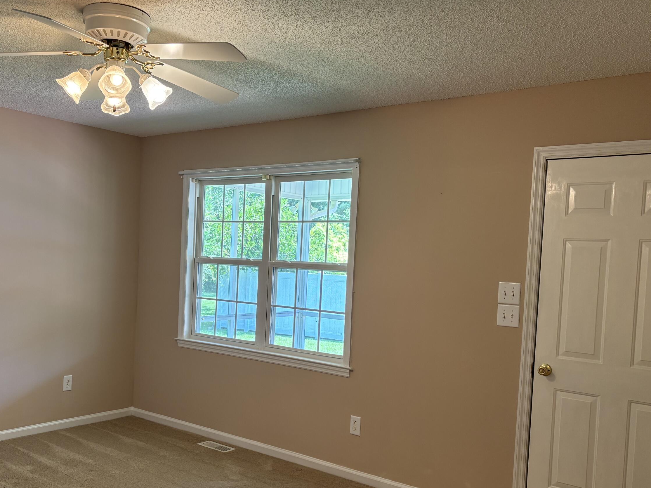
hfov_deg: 52.4
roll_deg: -2.9
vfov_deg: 40.5
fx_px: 658
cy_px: 287
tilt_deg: -2.3
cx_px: 274
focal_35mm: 35
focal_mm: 5.96
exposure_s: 1/60
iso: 80
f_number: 1.6
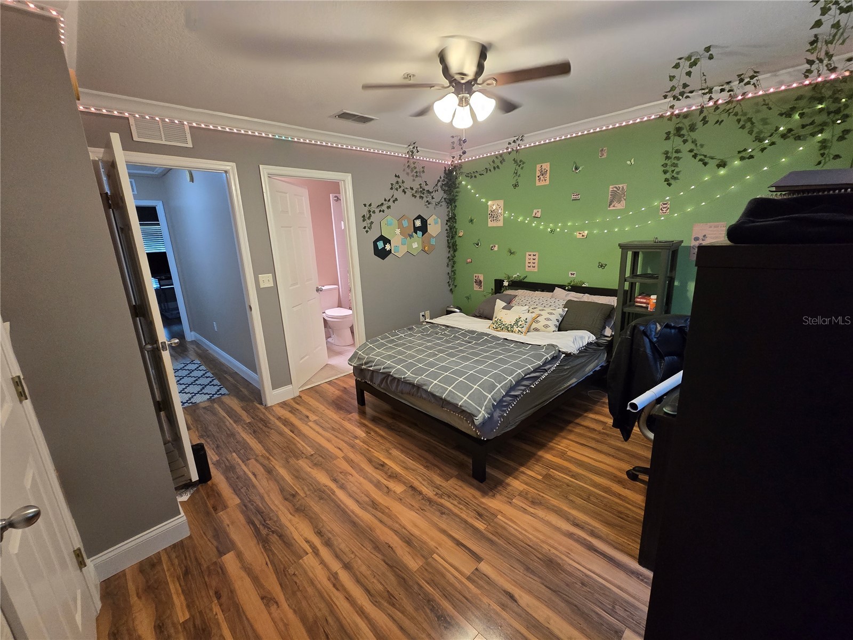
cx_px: 426
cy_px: 320
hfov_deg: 106.2
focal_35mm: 13
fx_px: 320
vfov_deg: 89.9
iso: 640
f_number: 2.2
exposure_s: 1/60
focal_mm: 2.2
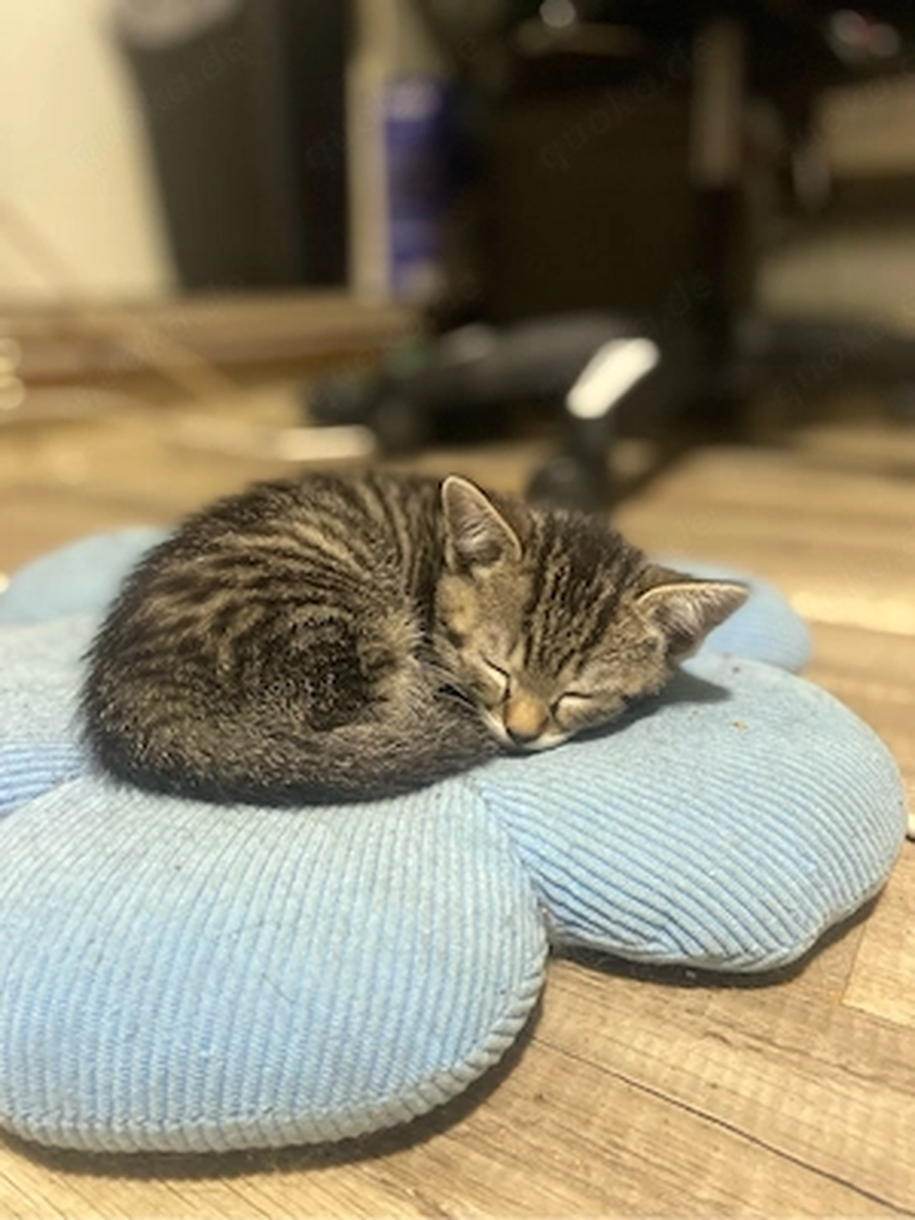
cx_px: 458
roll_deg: +2.1
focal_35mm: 26
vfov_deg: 67.3
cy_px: 610
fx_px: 916
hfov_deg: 53.1
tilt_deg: -17.8
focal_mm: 4.25
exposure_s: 1/36
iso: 640
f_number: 1.8
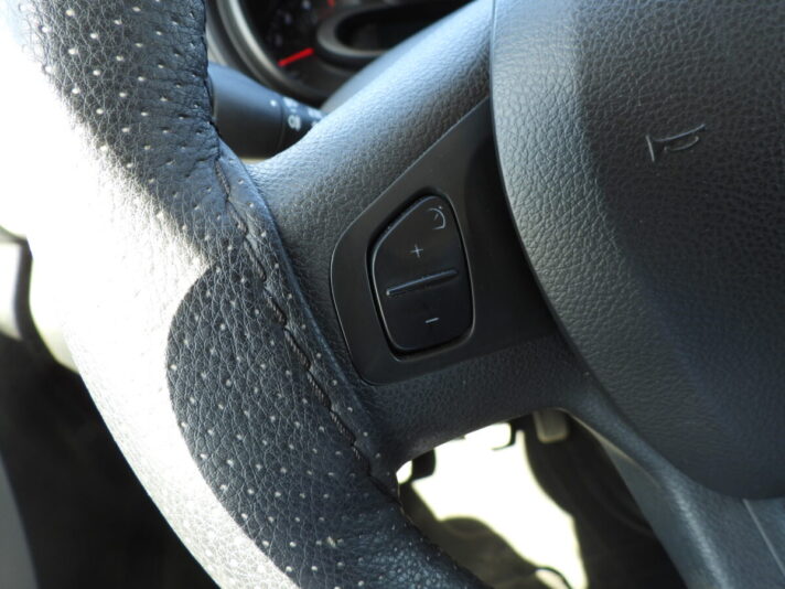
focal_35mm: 24
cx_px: 392
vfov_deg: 56.8
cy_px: 294
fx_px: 544
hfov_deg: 71.6
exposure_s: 1/40
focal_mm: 4.3
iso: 100
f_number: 2.8
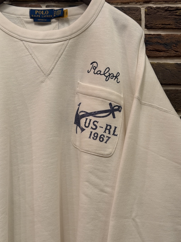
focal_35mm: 48
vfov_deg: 39.7
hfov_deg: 30.3
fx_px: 335
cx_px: 90
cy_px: 121
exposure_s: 1/40
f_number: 1.78
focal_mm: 6.76
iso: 200
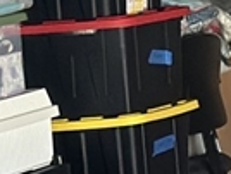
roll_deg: +4.7
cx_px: 771
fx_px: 2447
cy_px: 91
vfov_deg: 4.1
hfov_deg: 5.0
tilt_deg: -5.5
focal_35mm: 366
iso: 400
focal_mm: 6.86
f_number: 1.78
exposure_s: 1/49
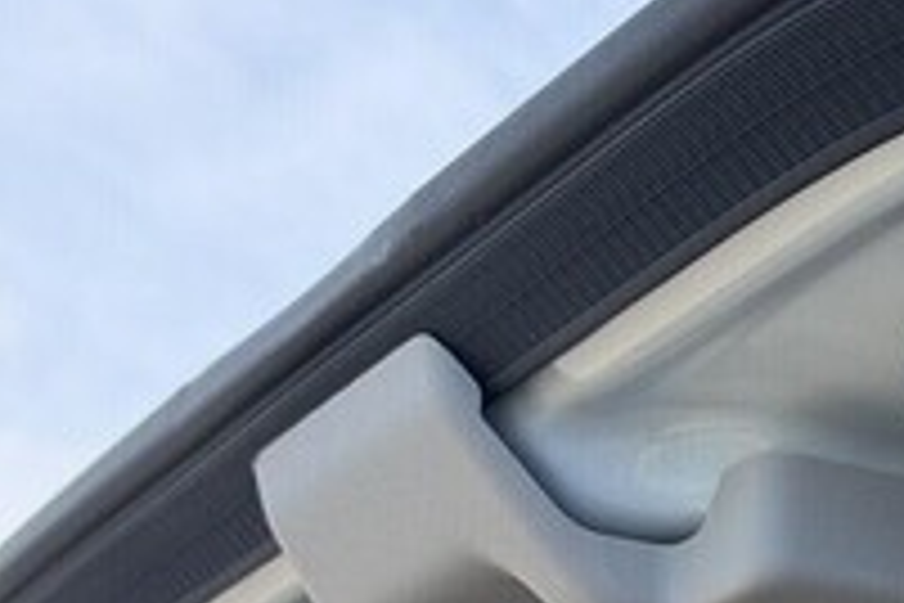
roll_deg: -5.2
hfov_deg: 14.4
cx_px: 1156
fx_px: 3440
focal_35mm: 137
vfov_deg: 9.9
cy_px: 601
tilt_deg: +22.4
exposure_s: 1/1838
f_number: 1.78
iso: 80
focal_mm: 6.76
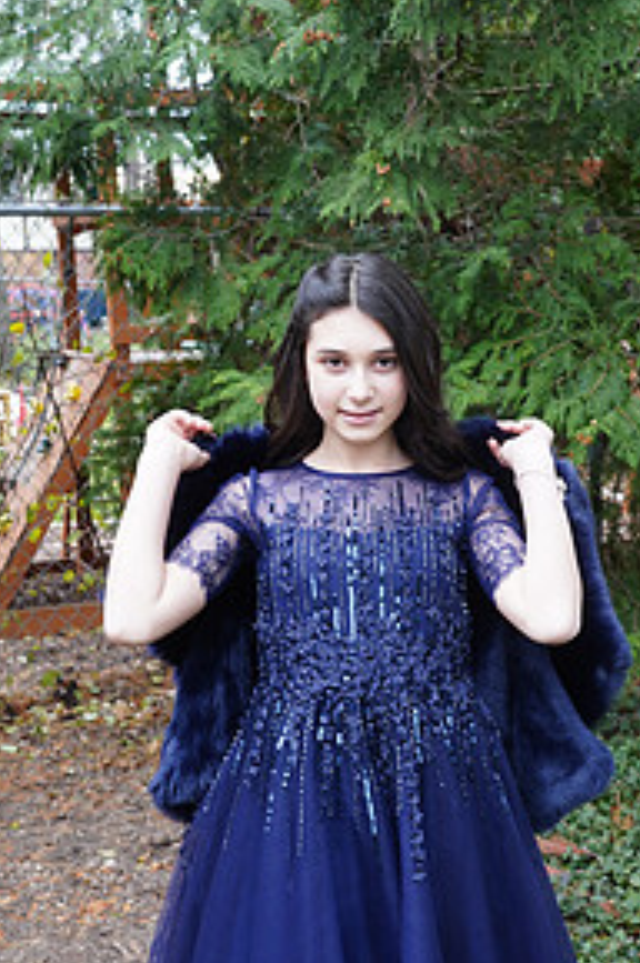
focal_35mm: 53
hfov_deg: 25.3
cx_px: 417
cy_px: 503
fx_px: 1417
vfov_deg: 37.5
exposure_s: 1/100
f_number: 5.6
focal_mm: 34
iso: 500
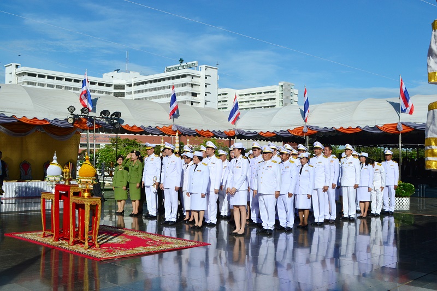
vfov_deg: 34.2
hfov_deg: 49.6
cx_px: 218
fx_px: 473
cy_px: 146
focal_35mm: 39
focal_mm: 26
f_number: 13
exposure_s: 1/640
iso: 400
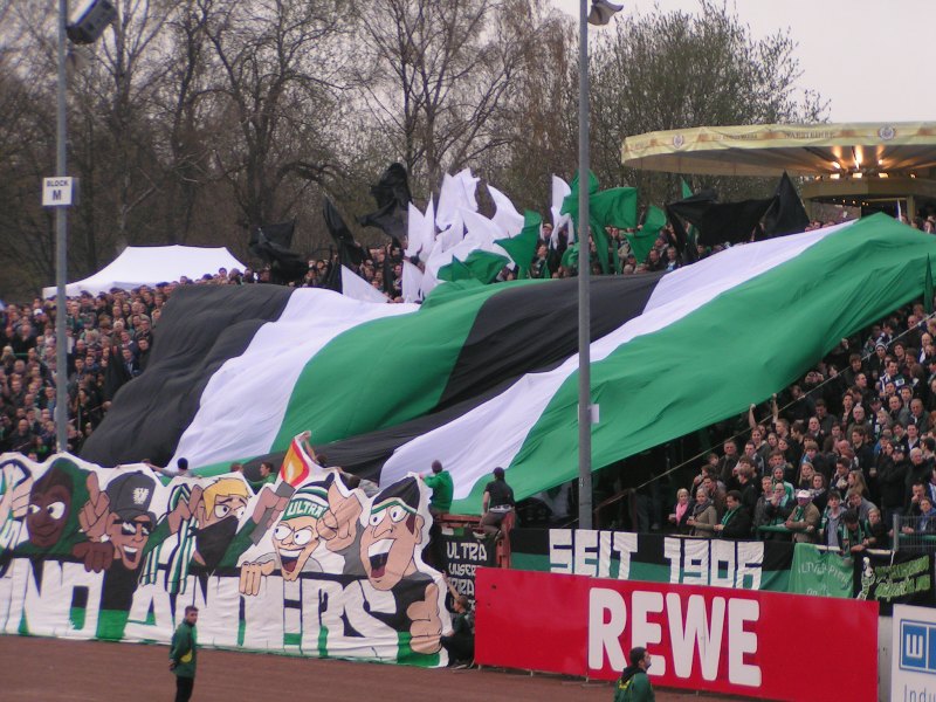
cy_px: 351
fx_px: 4056
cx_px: 468
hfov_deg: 13.2
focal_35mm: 150
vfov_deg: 9.9
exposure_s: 1/160
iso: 50
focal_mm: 22.9
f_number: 3.5
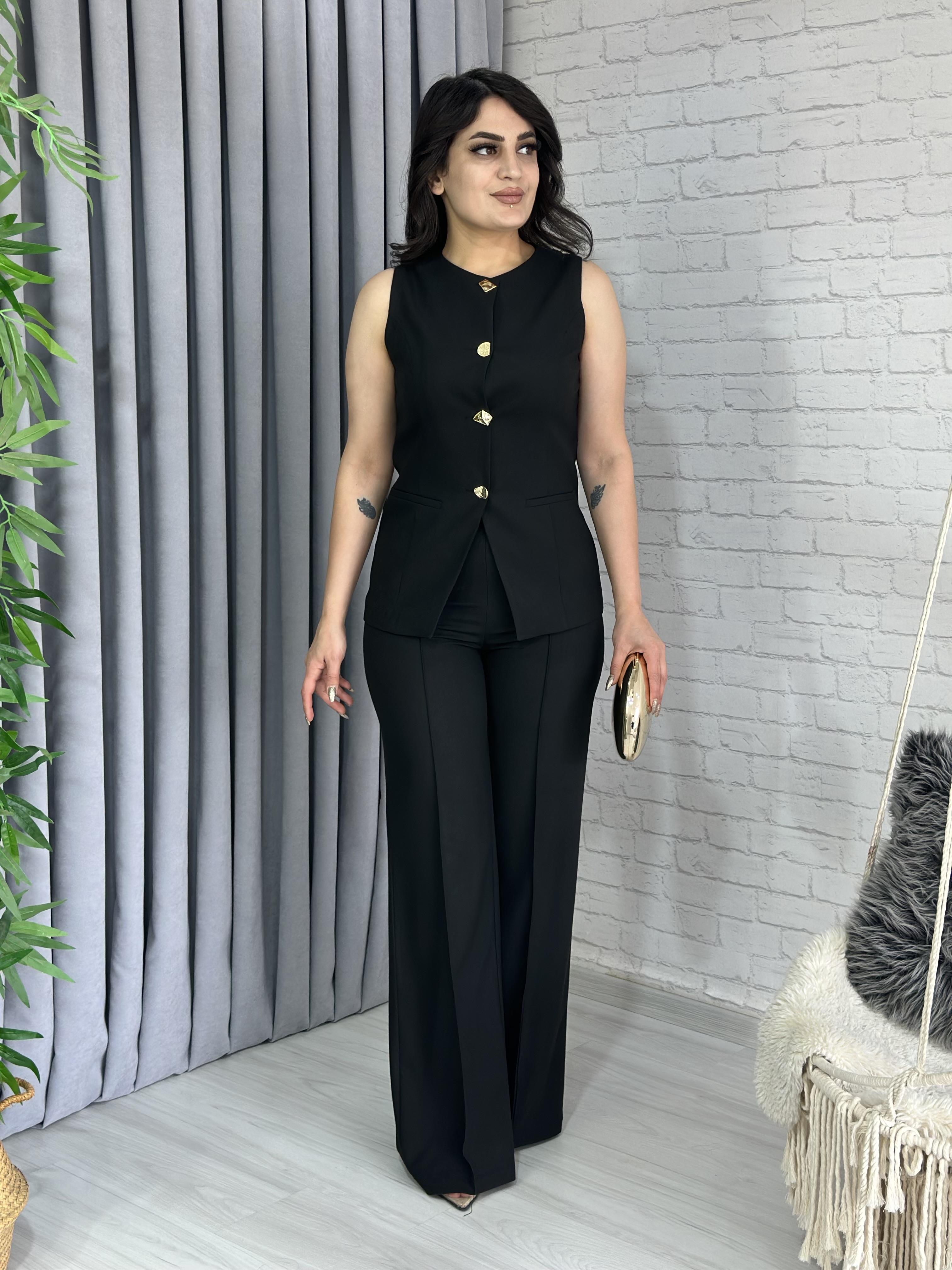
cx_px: 476
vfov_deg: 39.7
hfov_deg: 30.3
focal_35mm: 48
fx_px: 1760
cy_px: 635
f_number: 1.78
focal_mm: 6.86
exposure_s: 1/100
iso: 80
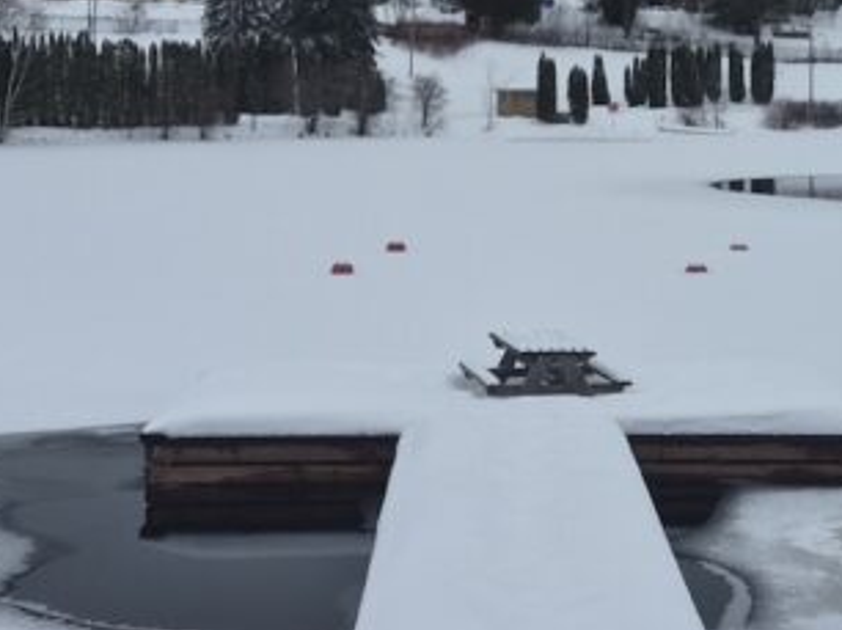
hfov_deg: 25.2
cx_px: 553
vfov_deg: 18.9
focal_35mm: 77
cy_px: 102
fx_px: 1871
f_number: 1.8
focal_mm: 5.4
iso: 80
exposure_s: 1/2672
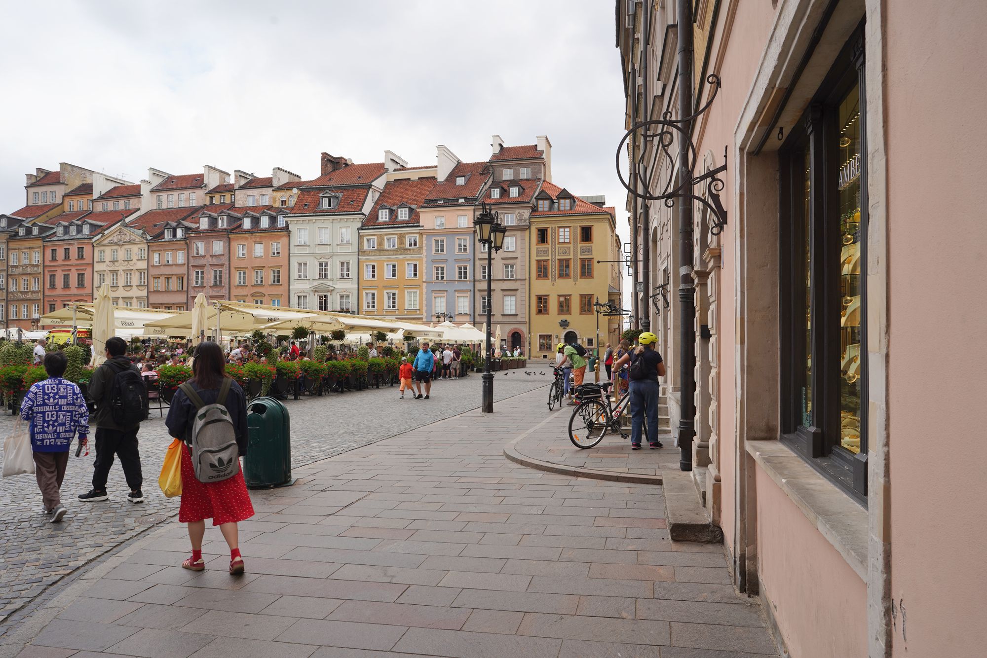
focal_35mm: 24
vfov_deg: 53.1
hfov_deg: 73.7
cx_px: 494
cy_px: 329
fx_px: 658
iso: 100
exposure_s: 1/100
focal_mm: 24
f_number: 10
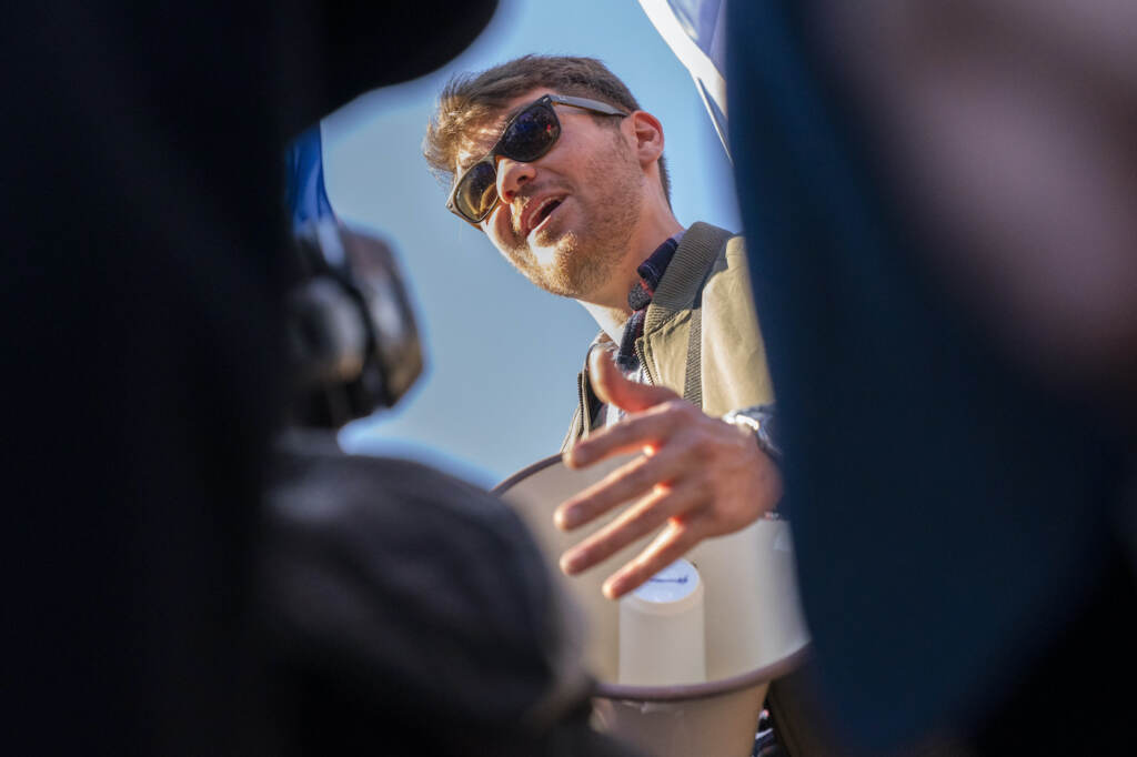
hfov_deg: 28.9
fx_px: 2210
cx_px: 568
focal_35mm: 70
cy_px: 378
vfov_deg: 19.4
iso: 6400
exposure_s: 1/4000
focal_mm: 70
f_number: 4.5
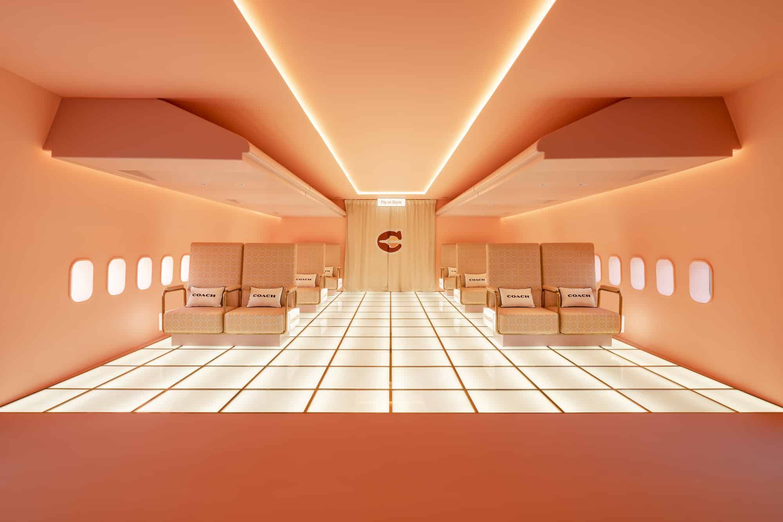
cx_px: 392
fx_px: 391
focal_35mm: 18
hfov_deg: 90.0
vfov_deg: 67.4
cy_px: 261
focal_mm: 18
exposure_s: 1/5
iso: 250
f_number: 13
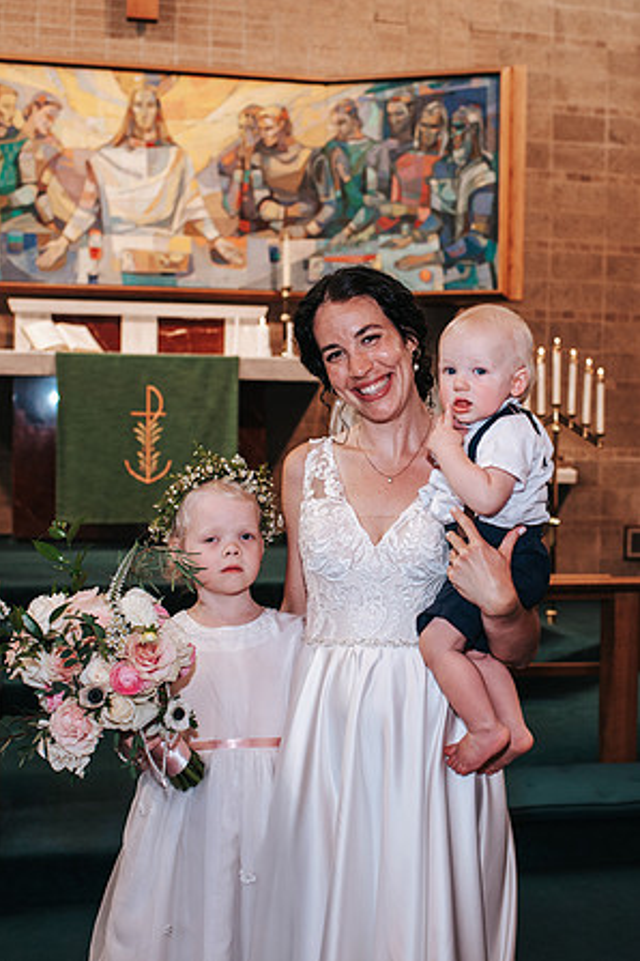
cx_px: 439
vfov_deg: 37.5
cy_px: 479
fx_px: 1413
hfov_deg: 25.4
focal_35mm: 53
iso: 720
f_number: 3.2
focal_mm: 35
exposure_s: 1/125
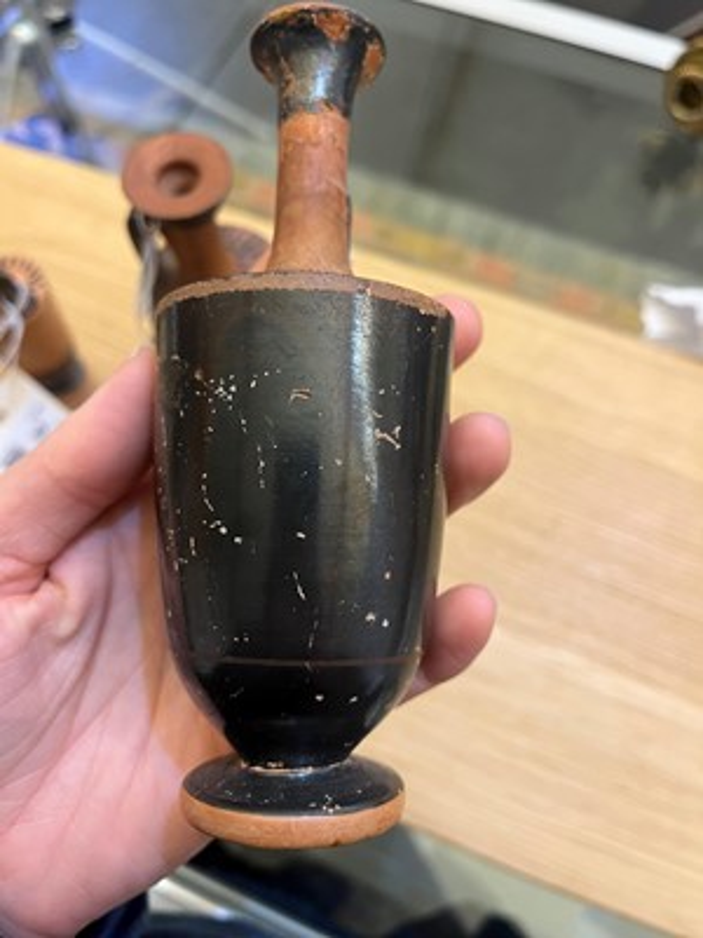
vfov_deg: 67.3
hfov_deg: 53.1
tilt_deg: -67.4
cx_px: 352
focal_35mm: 26
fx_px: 704
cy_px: 469
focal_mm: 5.1
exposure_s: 1/50
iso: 160
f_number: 1.6
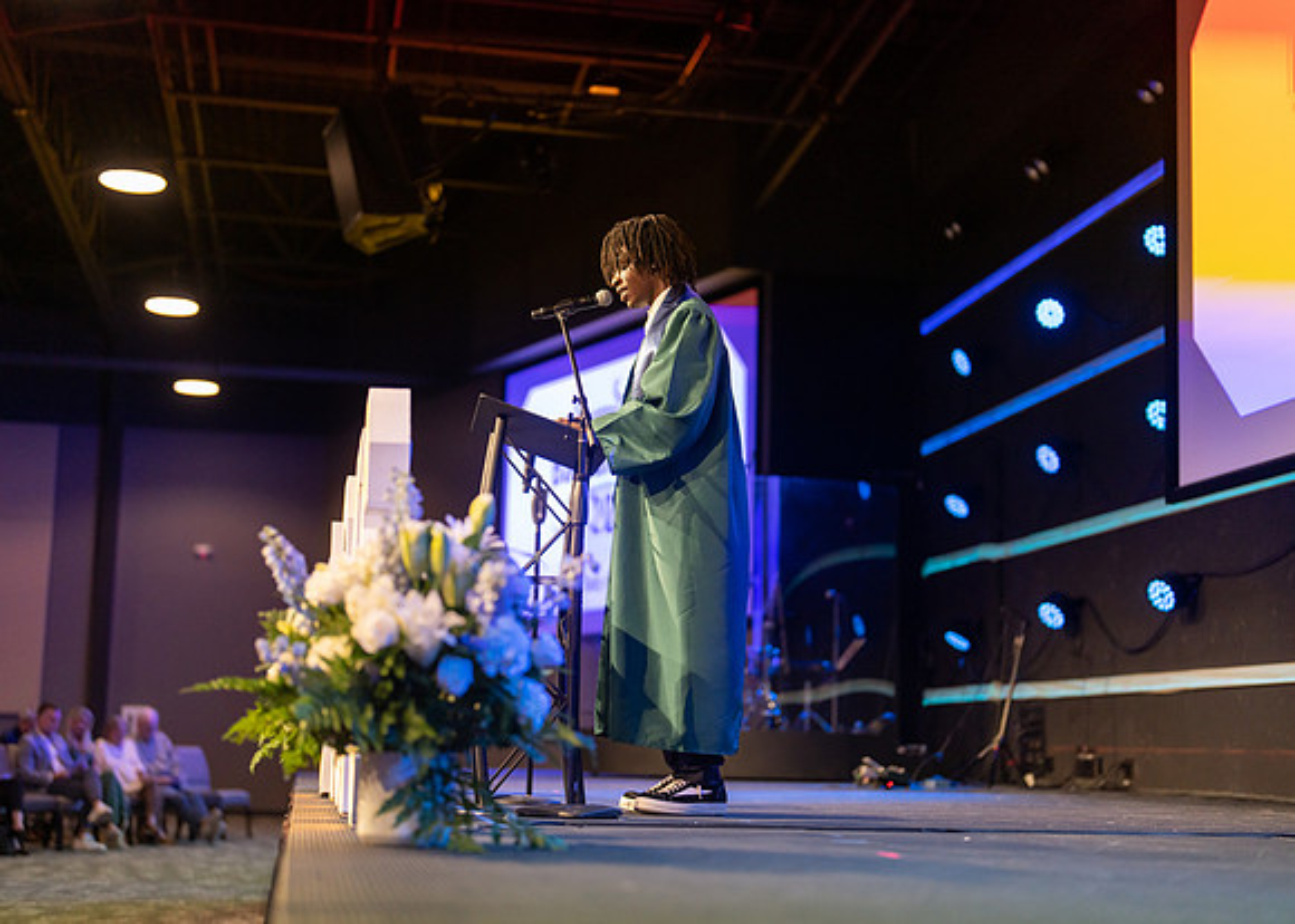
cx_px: 648
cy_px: 462
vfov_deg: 26.6
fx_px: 1952
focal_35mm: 53
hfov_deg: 36.7
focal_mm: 50
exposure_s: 1/500
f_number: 1.2
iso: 1000
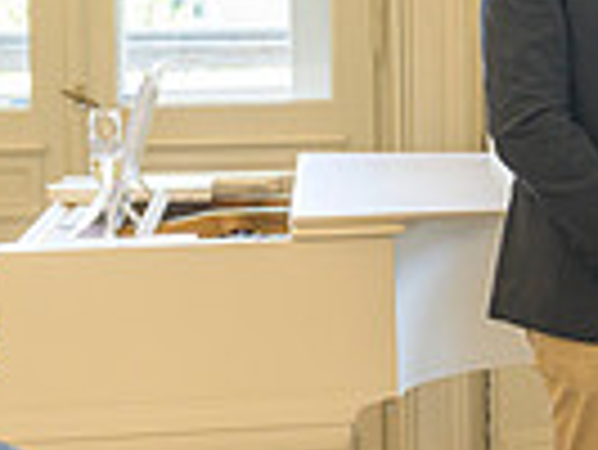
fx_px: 2749
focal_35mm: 159
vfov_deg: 9.3
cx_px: 1133
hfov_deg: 11.4
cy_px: 142
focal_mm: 38
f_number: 4
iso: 720
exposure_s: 1/80
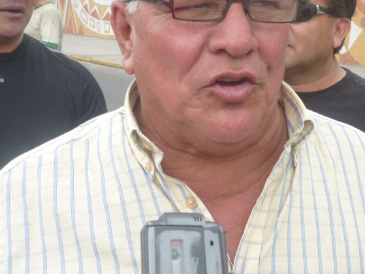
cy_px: 96
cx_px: 231
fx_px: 622
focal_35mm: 59
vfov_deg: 24.7
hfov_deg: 32.5
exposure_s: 1/500
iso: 100
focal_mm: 5.5
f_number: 2.8
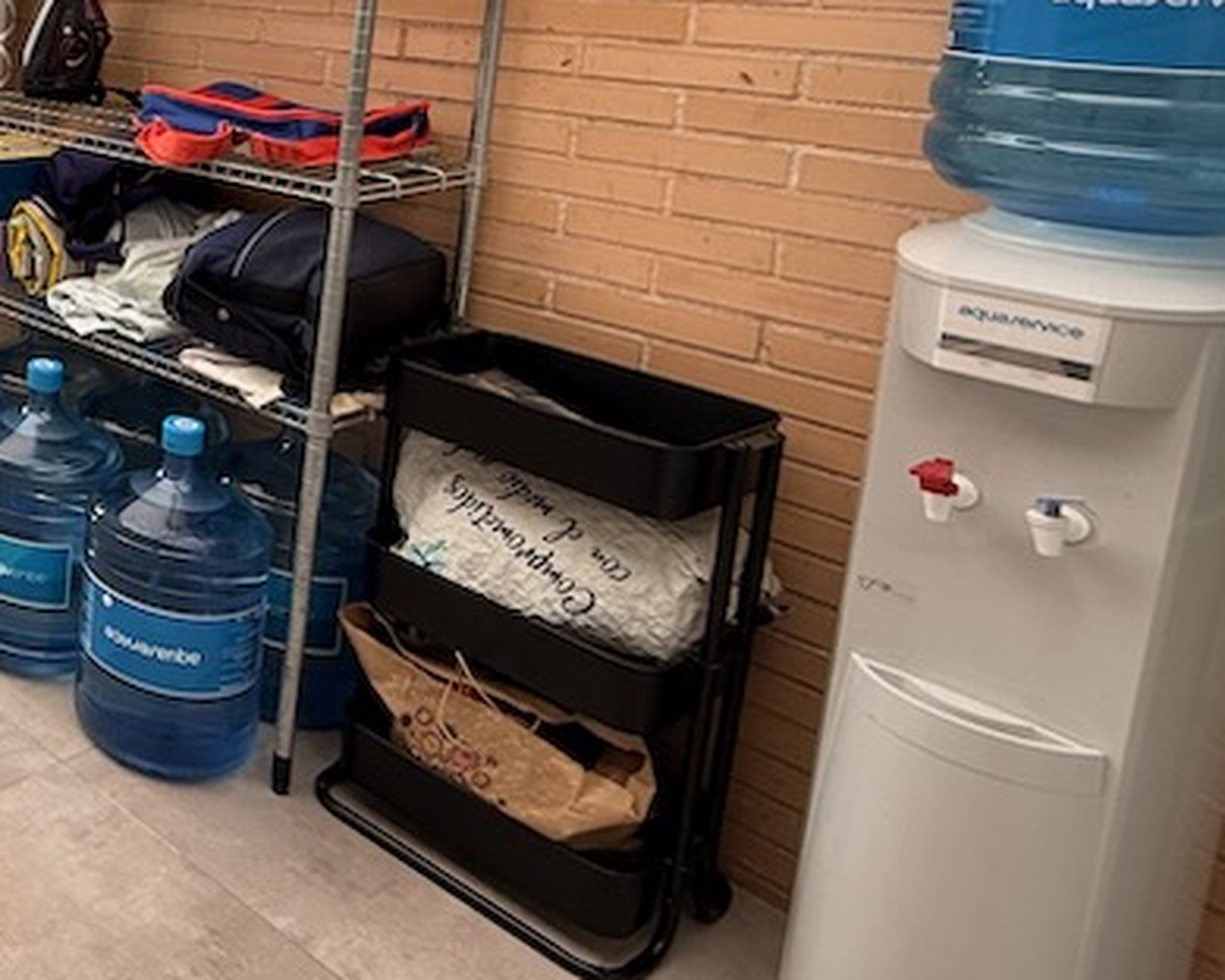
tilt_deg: -8.1
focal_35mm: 35
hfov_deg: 37.1
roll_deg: -0.3
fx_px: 1269
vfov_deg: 39.5
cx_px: -295
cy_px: 116
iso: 50
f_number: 2.2
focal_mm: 2.22
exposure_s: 1/154
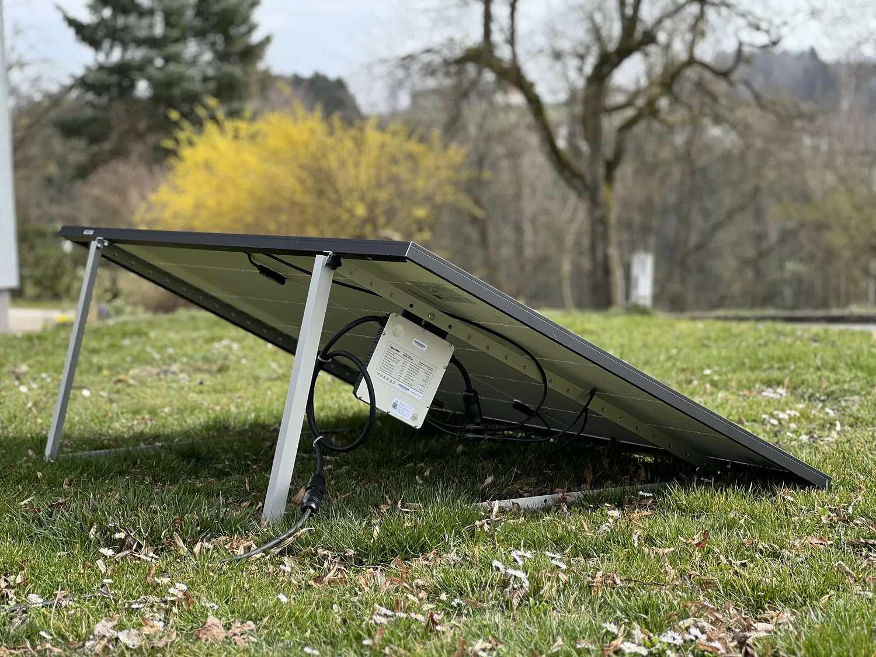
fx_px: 1949
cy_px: 328
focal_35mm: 77
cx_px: 438
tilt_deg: -2.8
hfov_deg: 25.3
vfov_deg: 19.1
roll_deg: +2.4
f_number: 2.8
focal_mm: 9
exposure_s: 1/146
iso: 25
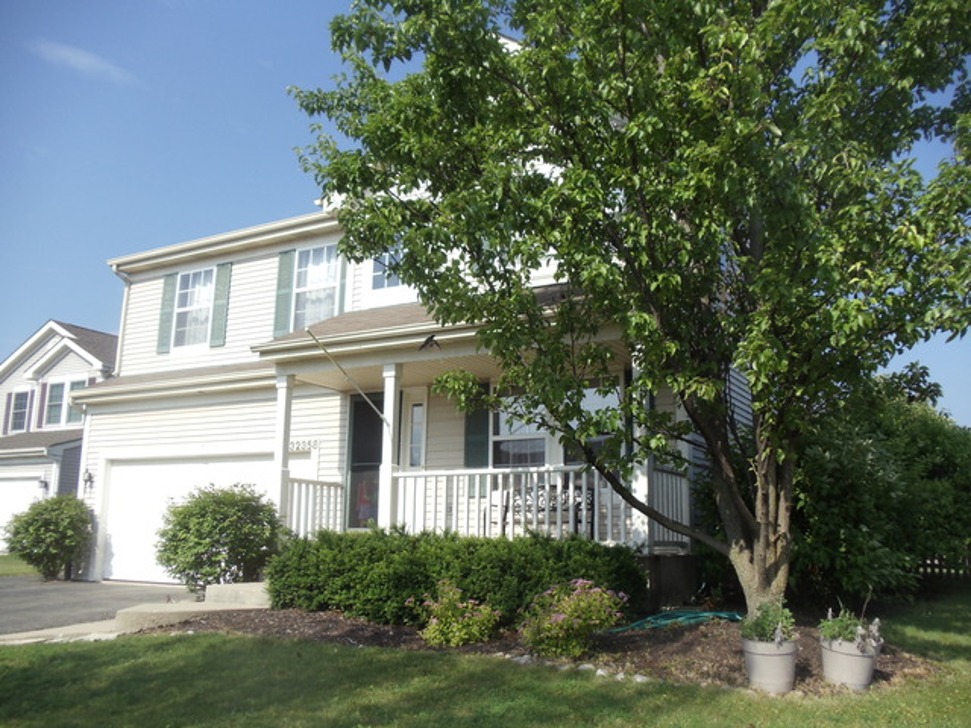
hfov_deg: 42.9
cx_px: 486
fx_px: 1234
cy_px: 364
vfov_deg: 32.9
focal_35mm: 44
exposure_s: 1/250
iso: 100
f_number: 7.1
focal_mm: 6
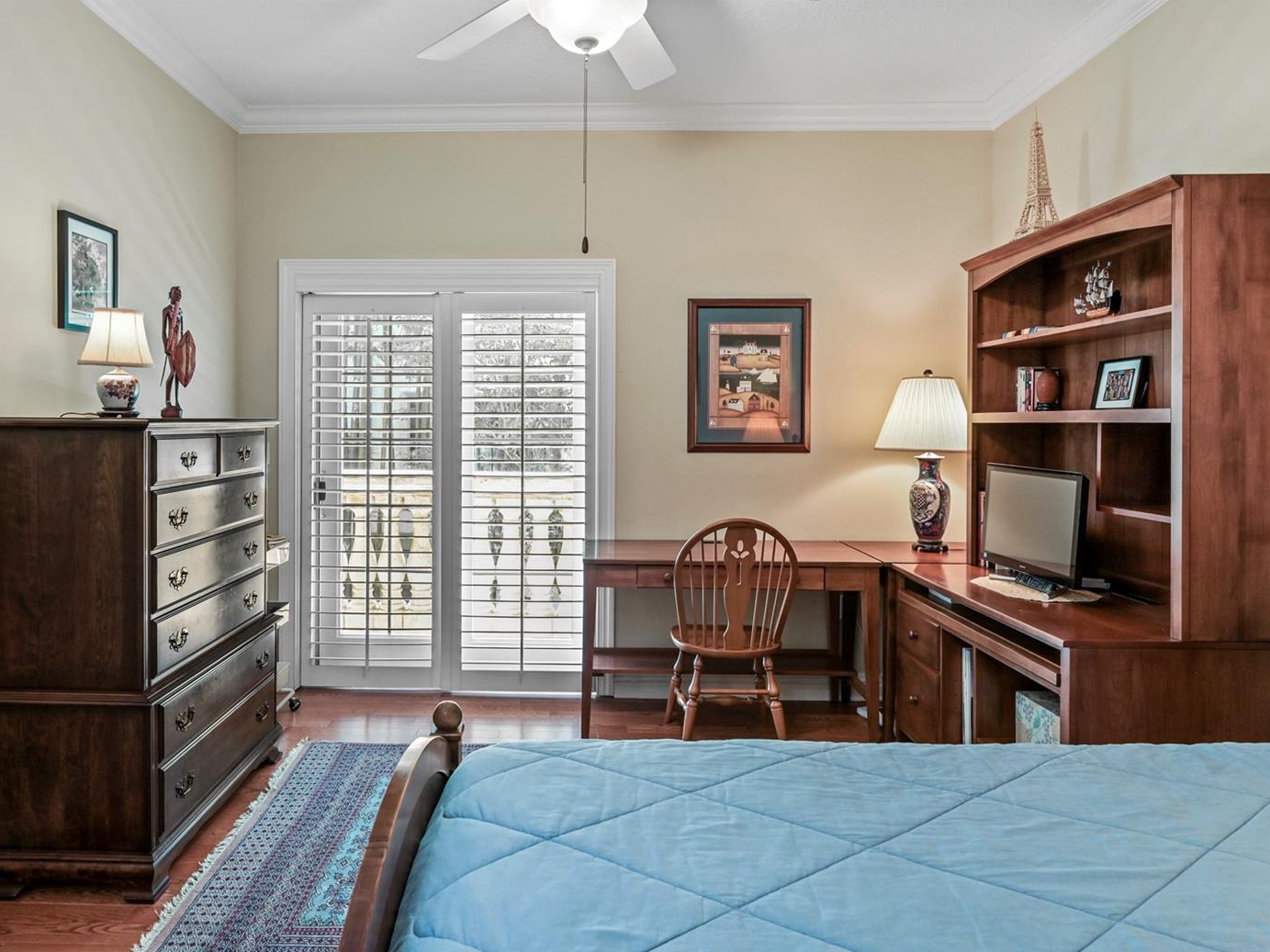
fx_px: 754
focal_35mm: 21
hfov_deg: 80.2
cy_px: 484
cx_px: 620
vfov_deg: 64.5
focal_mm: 18.5
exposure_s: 1/2.5
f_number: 8
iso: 400
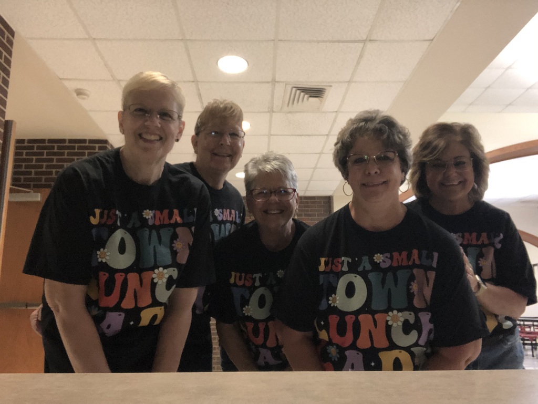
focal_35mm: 32
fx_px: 498
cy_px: 202
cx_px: 269
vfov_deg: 44.2
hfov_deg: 56.8
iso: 250
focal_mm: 2.87
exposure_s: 1/30
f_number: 2.2
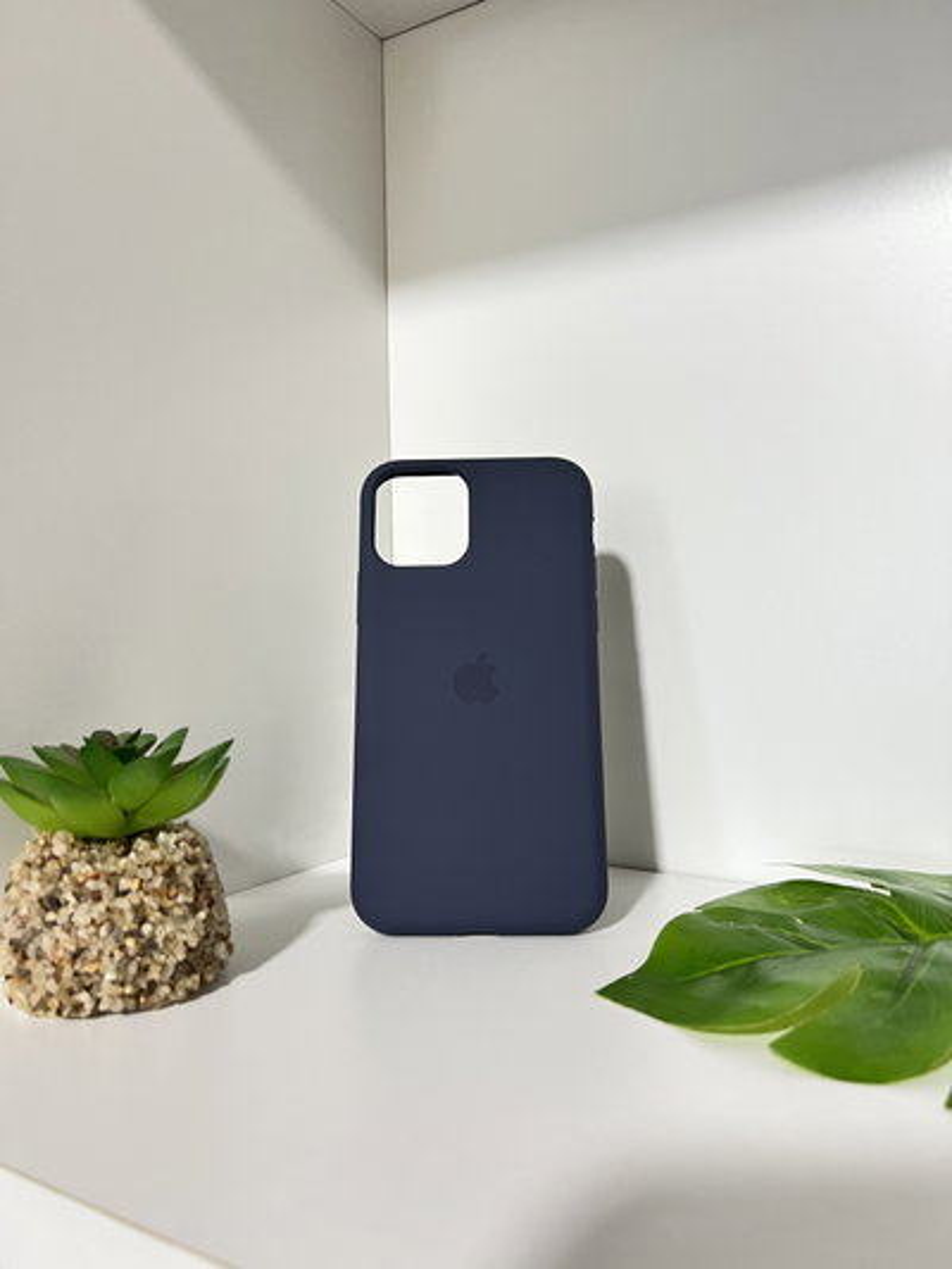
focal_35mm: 26
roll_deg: +2.3
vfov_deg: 67.3
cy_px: 634
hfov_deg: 53.1
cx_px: 476
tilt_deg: -1.3
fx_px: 953
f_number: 1.5
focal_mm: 5.7
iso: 250
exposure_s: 1/60
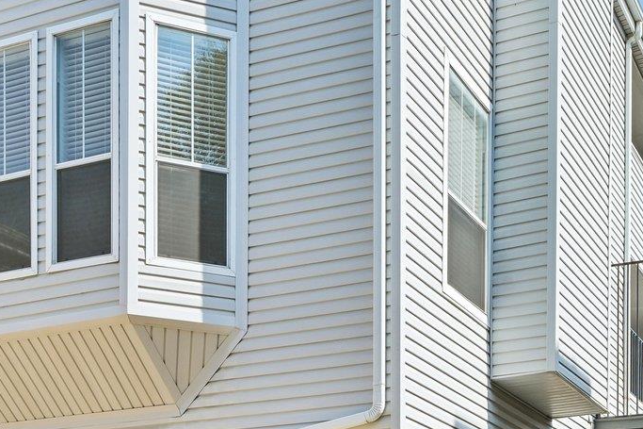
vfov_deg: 20.9
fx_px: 1125
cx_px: 491
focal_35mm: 63
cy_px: 9
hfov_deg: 31.3
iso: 100
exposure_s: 1/180
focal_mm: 21
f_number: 11
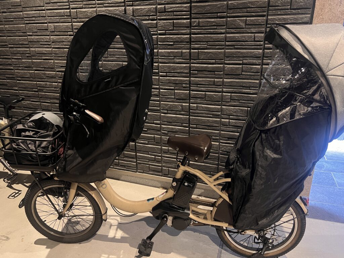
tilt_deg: -20.2
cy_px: 129
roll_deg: +1.0
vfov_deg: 53.1
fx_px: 258
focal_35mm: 26
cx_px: 172
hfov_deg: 67.3
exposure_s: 1/32
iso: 640
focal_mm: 5.7
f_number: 1.5
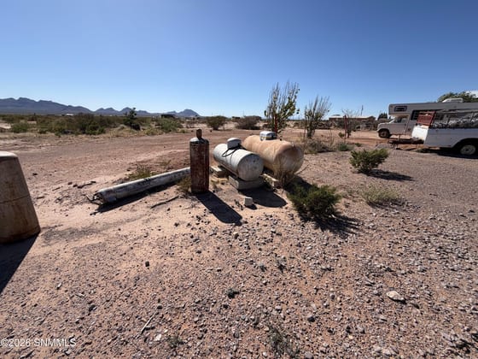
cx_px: 239
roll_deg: +1.9
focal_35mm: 14
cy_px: 180
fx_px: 193
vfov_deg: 85.7
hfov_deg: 102.1
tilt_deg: -18.3
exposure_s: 1/1235
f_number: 2.2
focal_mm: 2.22
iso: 20
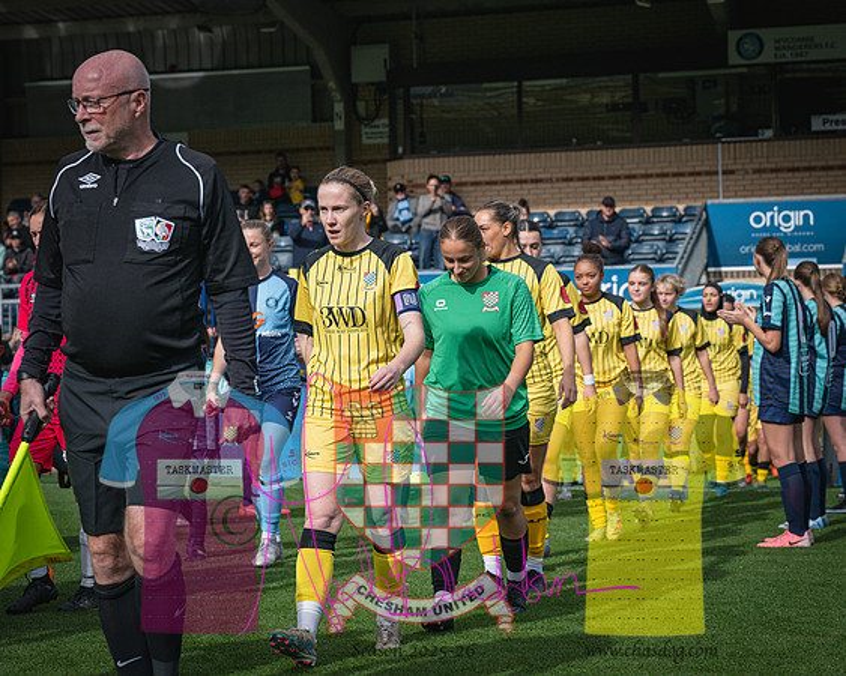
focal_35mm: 81
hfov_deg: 23.5
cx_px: 371
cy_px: 337
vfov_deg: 18.9
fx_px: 2035
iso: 400
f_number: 5
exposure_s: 1/3200
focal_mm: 70
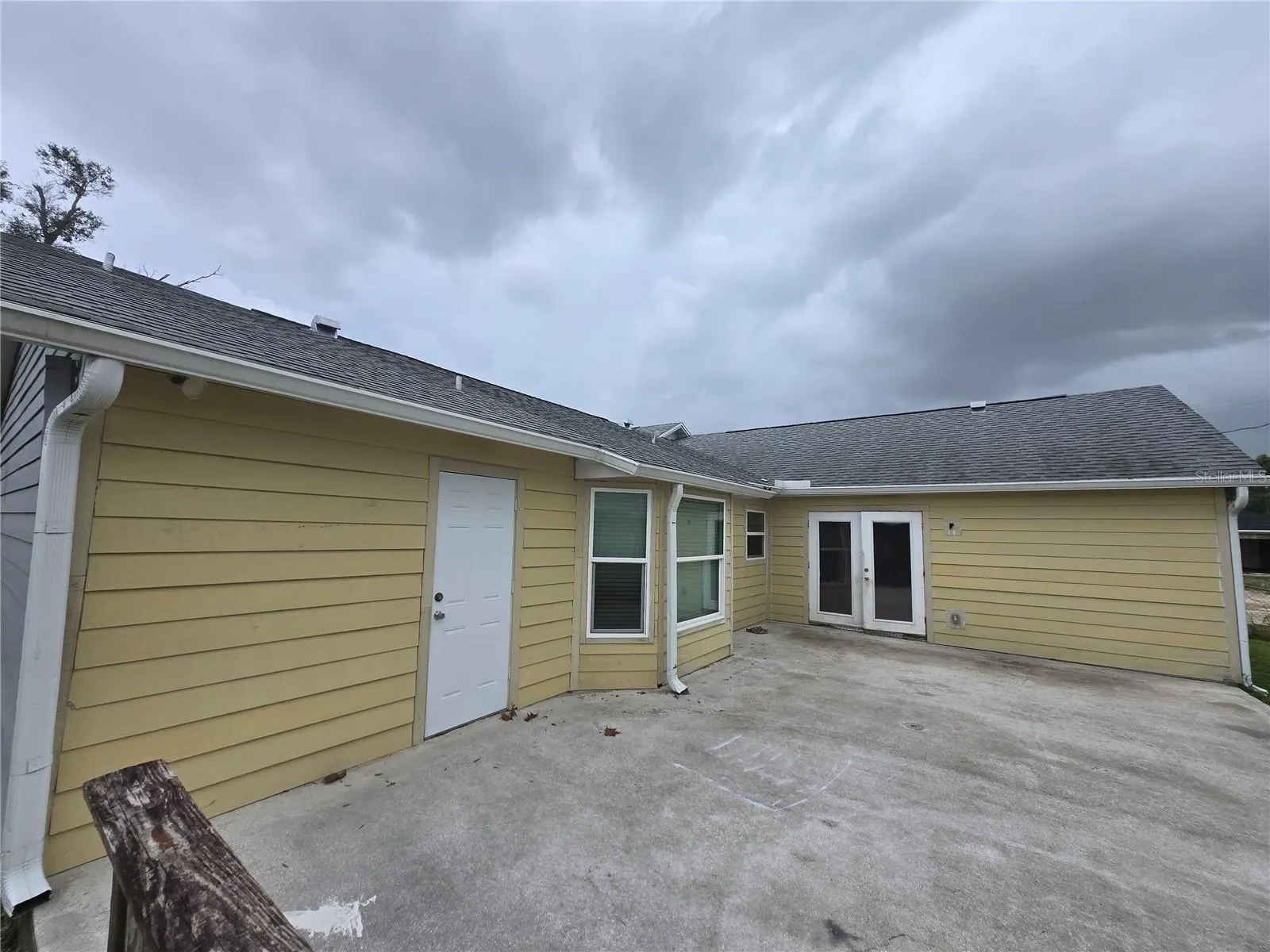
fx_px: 477
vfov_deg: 89.9
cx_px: 635
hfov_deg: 106.2
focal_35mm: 13
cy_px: 476
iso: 25
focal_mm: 1.7
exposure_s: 1/461
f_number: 2.2
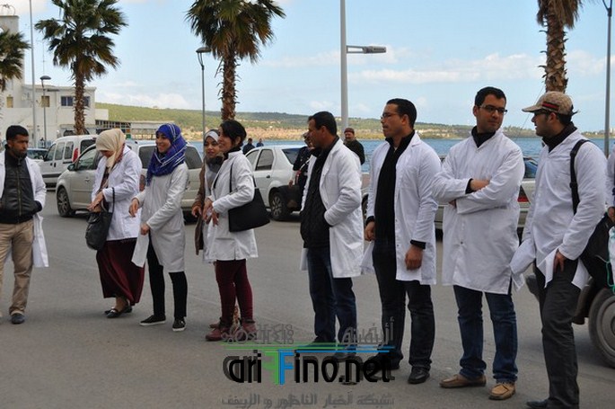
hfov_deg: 33.4
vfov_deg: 22.6
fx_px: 1024
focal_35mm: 60
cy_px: 204
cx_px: 308
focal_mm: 40
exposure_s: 1/320
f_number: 9
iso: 200
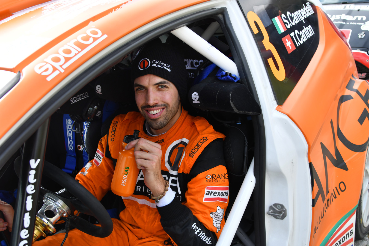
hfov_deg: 53.1
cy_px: 123
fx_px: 369
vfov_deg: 36.9
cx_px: 184
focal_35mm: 36
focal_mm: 24
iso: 100
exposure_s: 1/250
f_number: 5
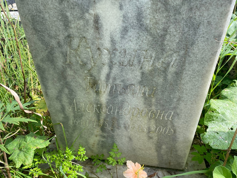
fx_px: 178
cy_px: 89
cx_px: 118
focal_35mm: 26
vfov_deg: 53.1
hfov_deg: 67.3
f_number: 1.8
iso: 32
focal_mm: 4.25
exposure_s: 1/576
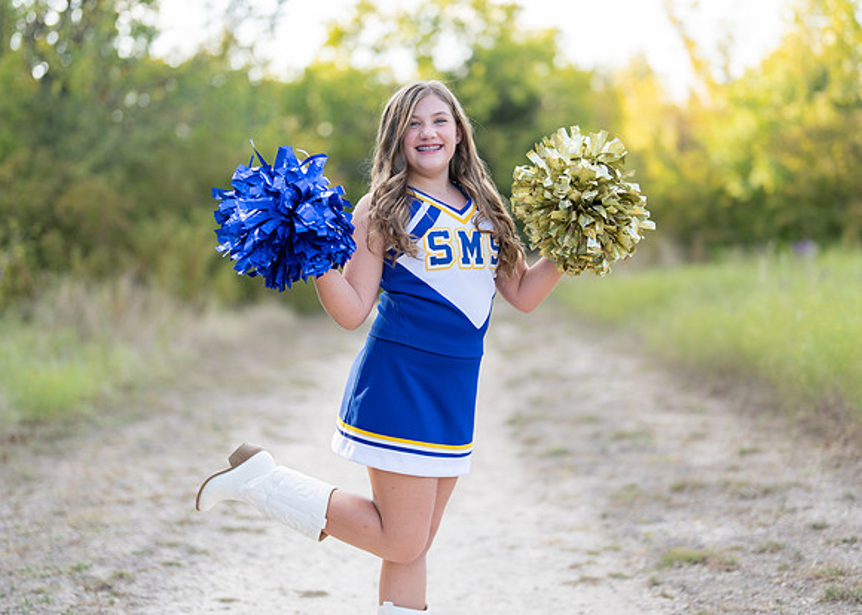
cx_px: 434
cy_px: 264
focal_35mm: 61
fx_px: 1481
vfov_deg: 23.4
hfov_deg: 32.4
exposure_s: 1/1000
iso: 100
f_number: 1.2
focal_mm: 50
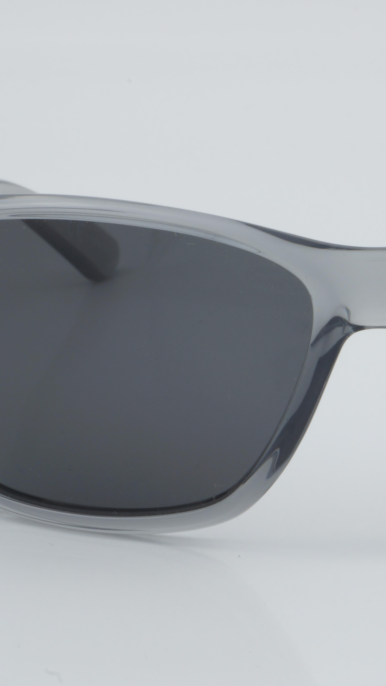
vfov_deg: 16.5
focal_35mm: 130
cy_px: 343
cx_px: 378
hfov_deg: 9.3
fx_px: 2362
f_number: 32
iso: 100
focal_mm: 55
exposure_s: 1/4
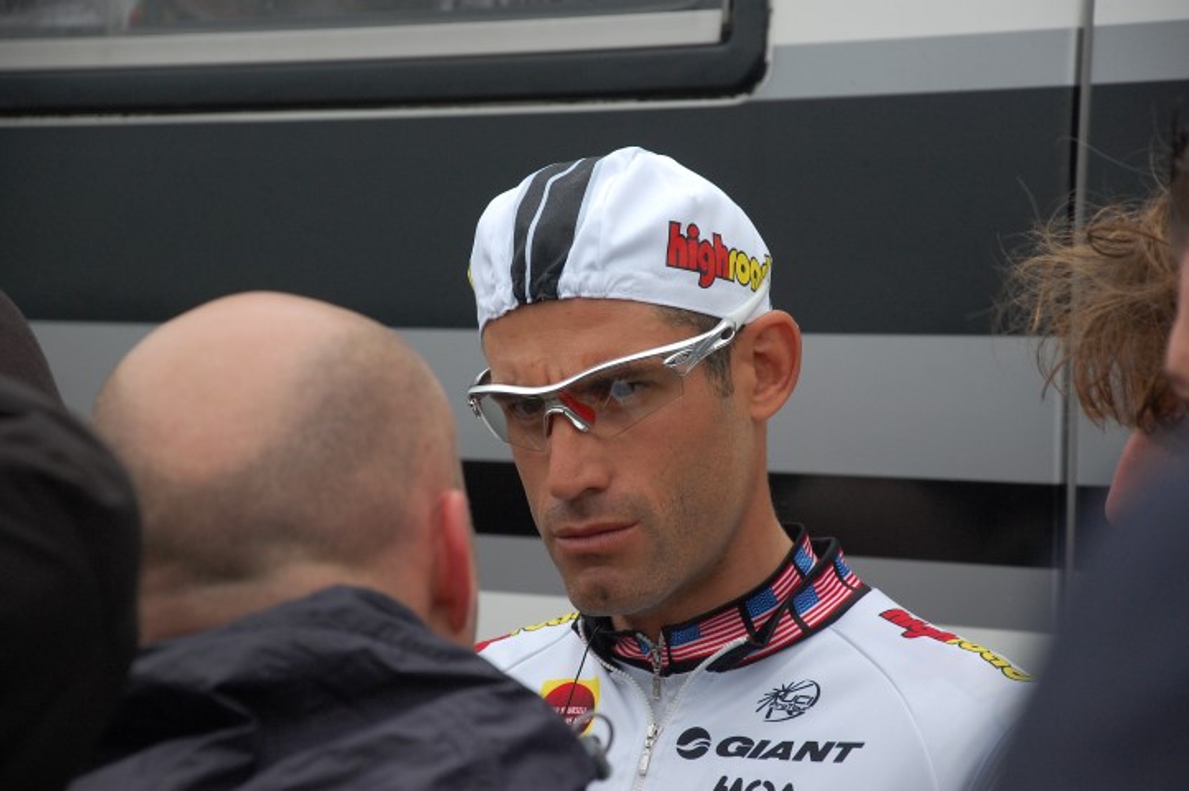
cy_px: 396
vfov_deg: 9.1
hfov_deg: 13.7
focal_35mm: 150
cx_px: 594
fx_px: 4950
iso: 640
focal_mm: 100
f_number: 5.6
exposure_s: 1/500
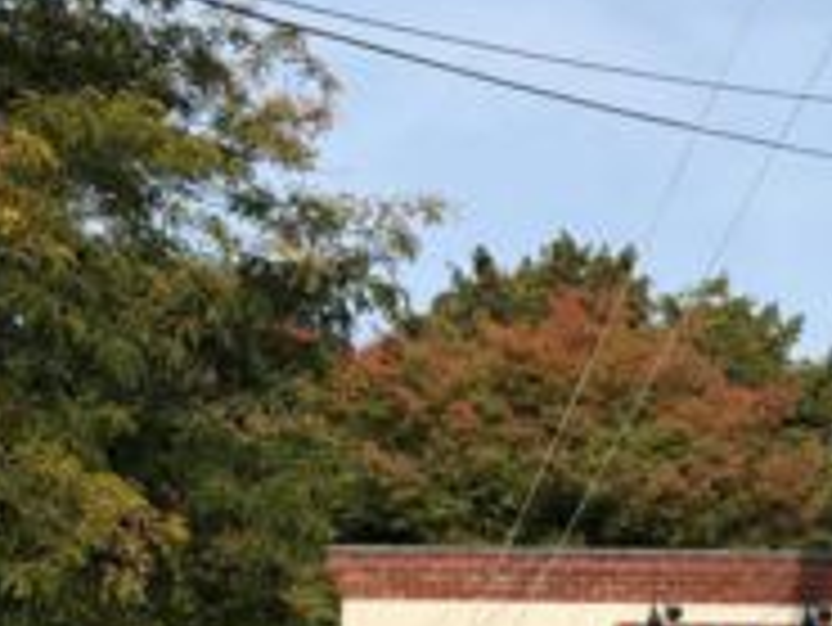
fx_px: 1996
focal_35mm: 83
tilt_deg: +4.5
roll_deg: -0.4
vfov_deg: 17.0
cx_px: 1376
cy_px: 761
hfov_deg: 19.3
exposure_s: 1/3226
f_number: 1.8
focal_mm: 6.93
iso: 64
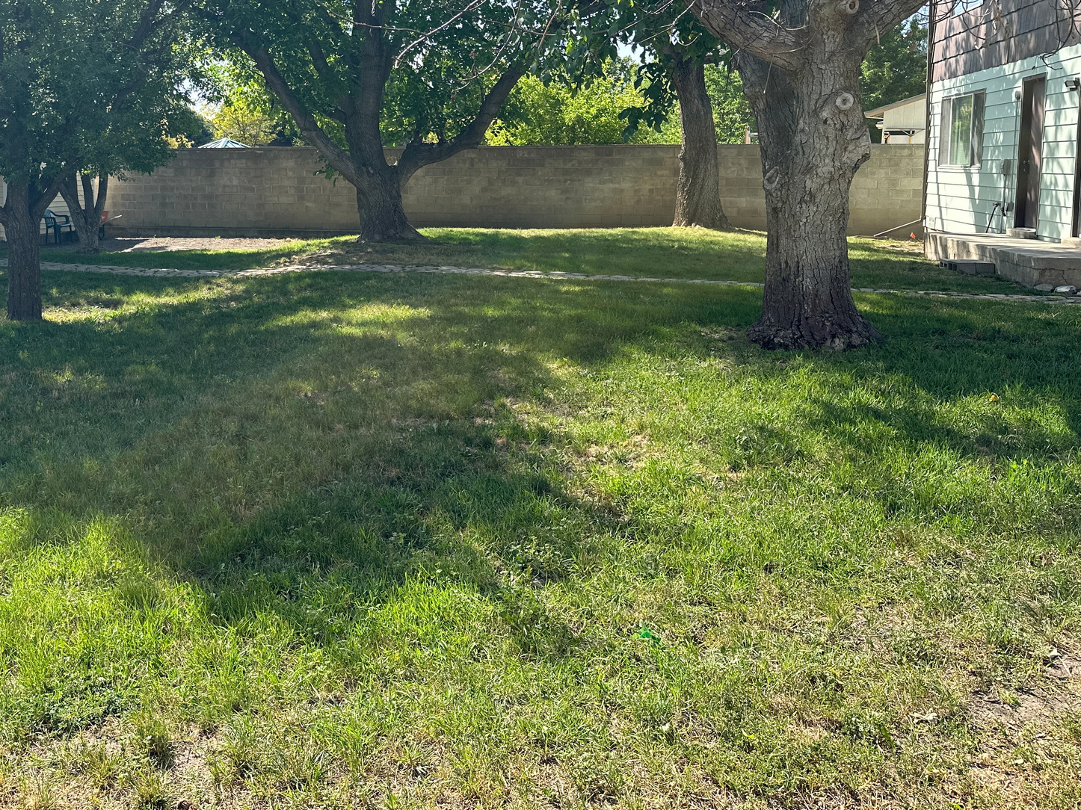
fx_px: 1062
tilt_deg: -4.6
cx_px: 333
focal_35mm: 34
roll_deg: -0.2
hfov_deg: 52.6
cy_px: 265
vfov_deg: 41.2
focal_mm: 6.86
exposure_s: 1/1304
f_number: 1.78
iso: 80
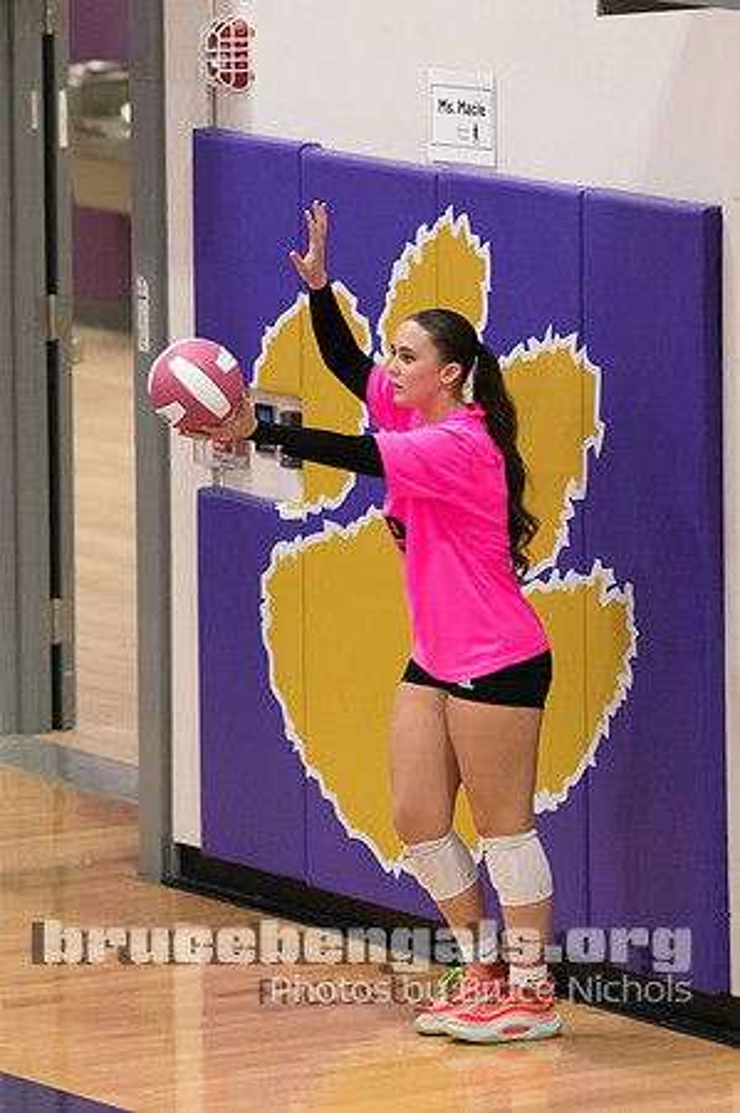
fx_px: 9729
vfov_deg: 6.5
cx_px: 402
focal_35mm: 315
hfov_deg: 4.4
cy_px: 409
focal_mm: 165
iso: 4000
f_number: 2.8
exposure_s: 1/1000
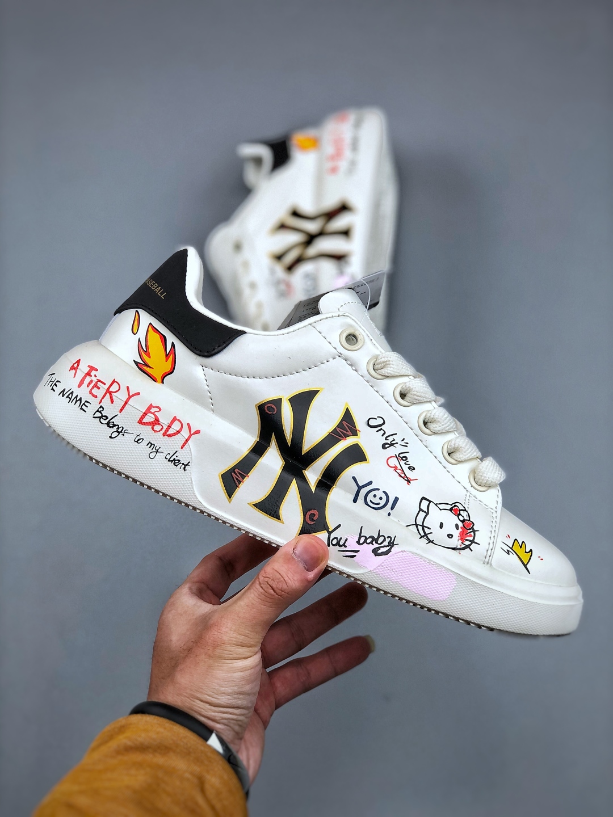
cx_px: 306
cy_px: 408
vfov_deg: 33.8
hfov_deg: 25.7
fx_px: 1346
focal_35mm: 57
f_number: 2.8
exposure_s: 1/100
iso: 25
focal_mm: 6.6
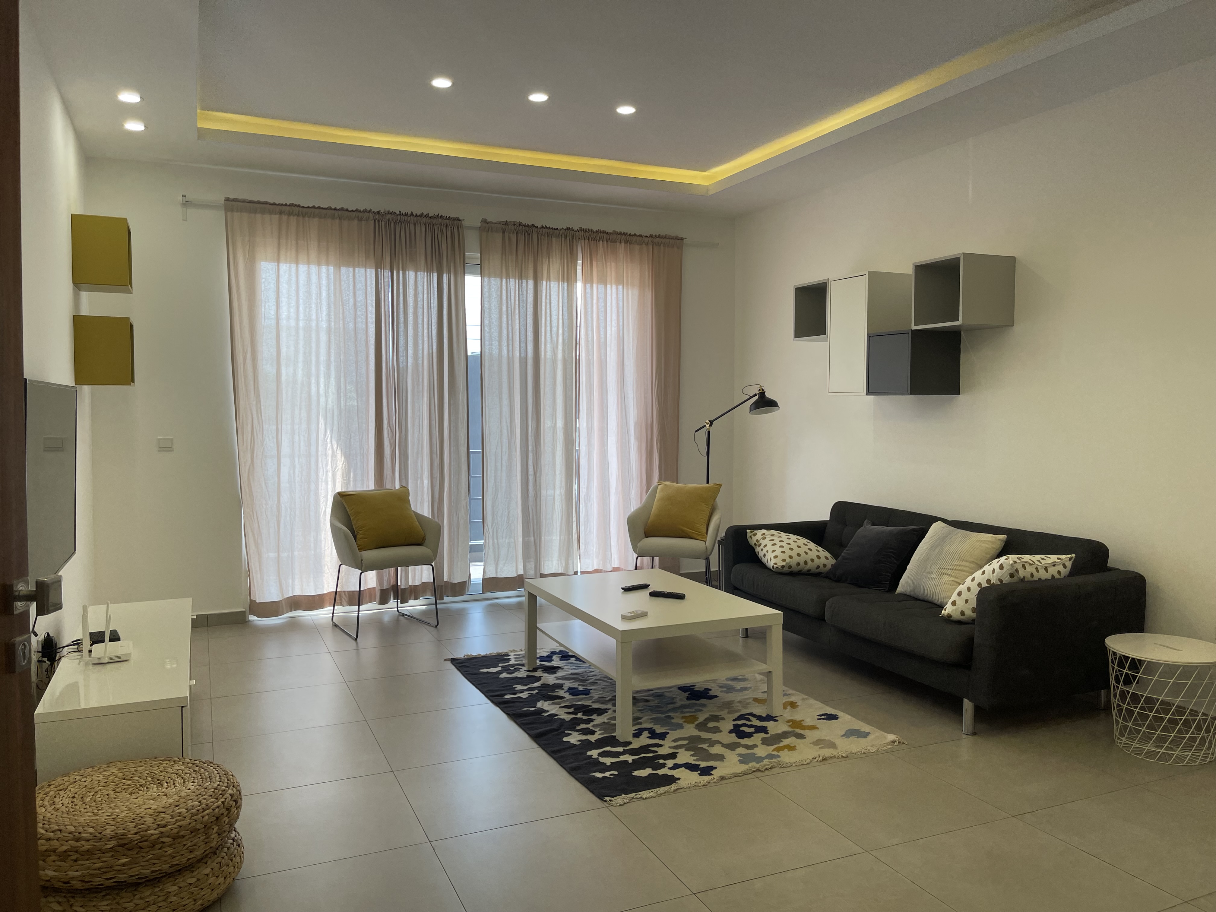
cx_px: 608
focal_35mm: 26
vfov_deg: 53.1
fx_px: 913
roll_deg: -0.6
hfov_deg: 67.3
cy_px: 456
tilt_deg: -3.6
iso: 32
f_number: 1.6
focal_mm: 5.1
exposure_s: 1/100
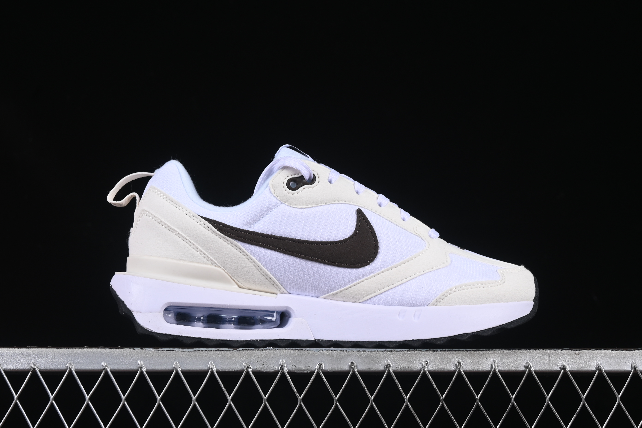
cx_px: 321
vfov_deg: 18.2
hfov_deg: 27.0
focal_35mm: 75
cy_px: 214
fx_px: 1337
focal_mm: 50
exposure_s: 1/80
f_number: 8
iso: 160
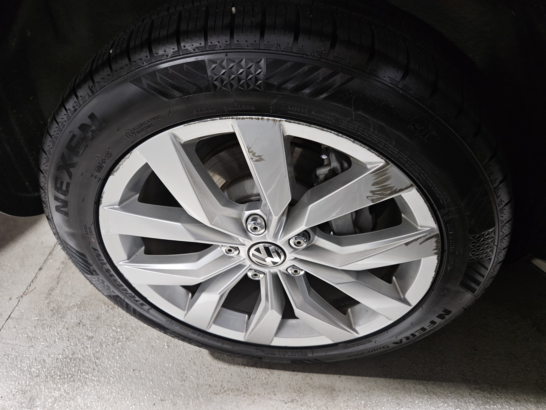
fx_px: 363
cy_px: 205
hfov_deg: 73.9
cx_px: 273
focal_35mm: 23
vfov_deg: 58.9
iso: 500
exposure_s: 1/24
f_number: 1.8
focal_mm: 5.4
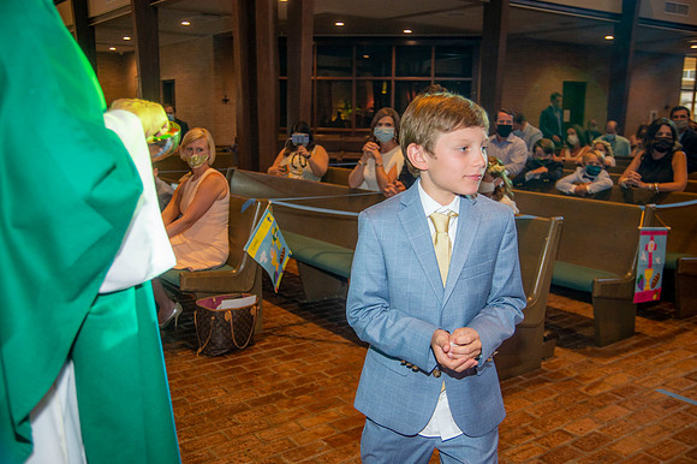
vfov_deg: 37.8
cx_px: 348
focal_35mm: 35
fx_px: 677
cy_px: 232
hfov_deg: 54.5
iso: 1600
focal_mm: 35
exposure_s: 1/200
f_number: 5
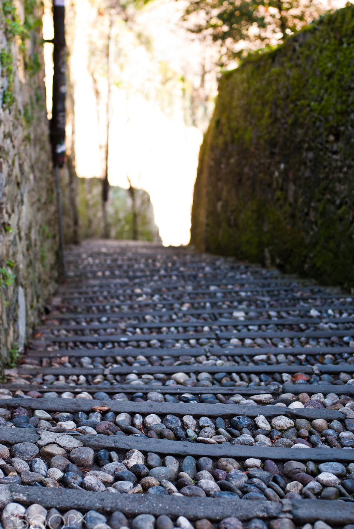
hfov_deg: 16.1
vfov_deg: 23.9
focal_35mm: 85
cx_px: 194
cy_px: 272
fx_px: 1250
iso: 100
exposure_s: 1/40
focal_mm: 50
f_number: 3.2
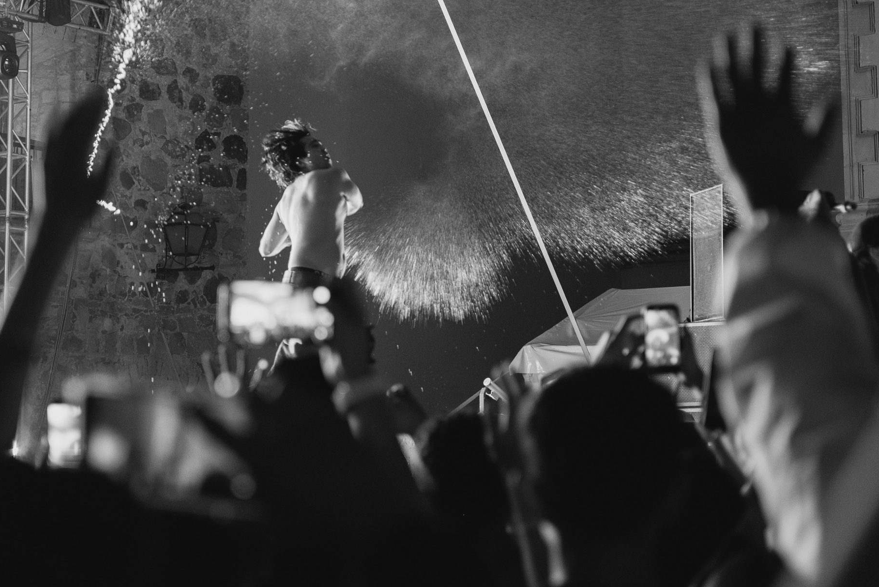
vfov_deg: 15.9
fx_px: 2100
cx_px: 312
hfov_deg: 23.6
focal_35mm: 86
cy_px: 183
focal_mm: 61
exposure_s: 1/160
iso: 3200
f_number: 3.2
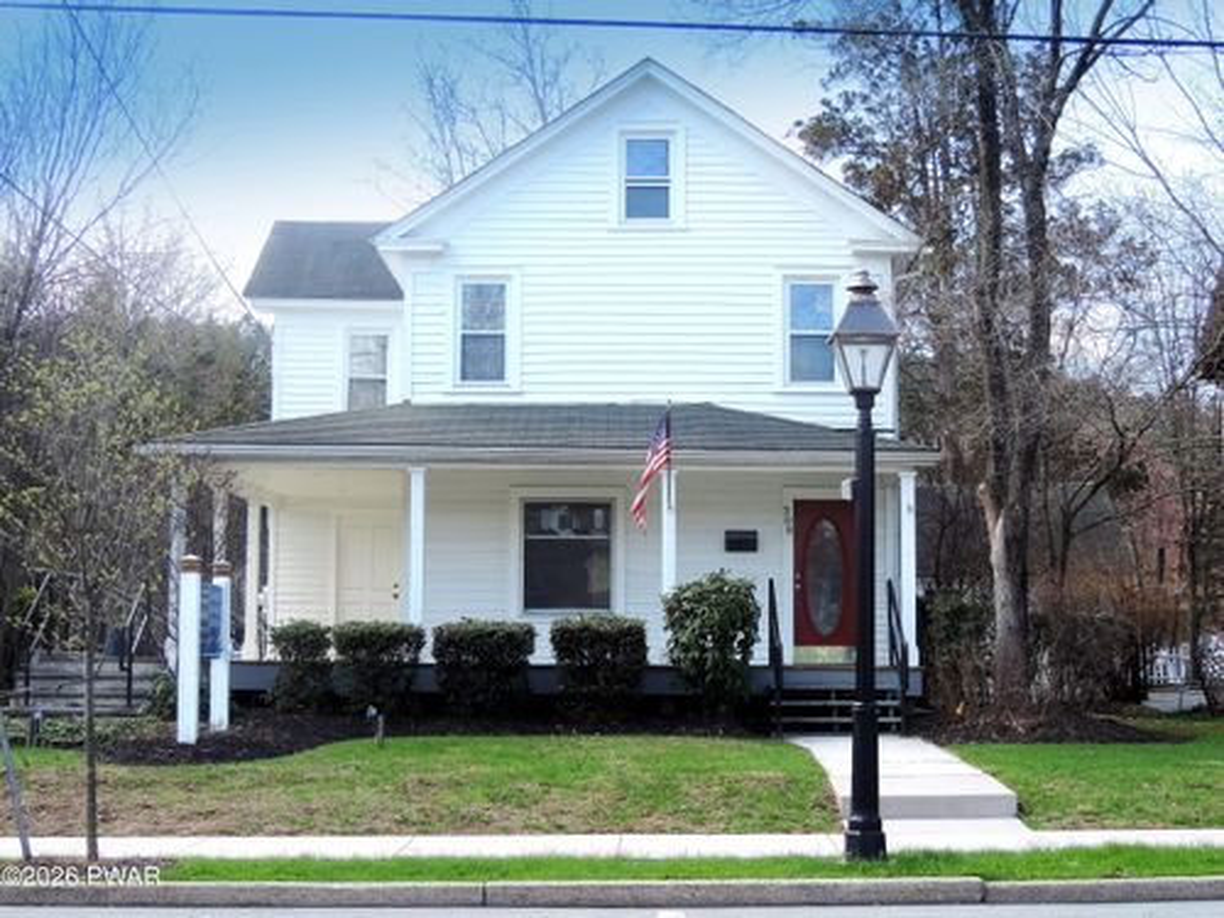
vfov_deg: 24.4
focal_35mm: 60
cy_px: 459
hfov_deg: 32.2
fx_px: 2122
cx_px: 612
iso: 80
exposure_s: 1/200
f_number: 3.7
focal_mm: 10.7
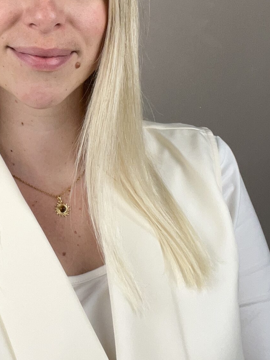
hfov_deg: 21.1
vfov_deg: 27.6
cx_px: 23
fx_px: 707
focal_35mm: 68
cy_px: 43
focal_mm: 2.71
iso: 50
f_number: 2.2
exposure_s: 1/121
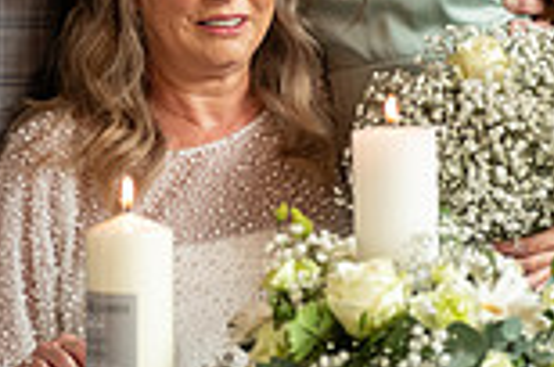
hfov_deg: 8.8
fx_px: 3594
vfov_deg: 5.8
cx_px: 198
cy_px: -16
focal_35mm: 234
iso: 640
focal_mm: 62
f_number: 3.5
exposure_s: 1/160
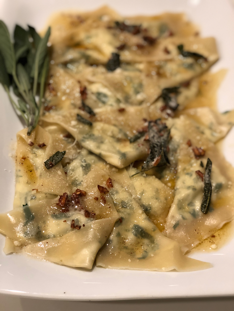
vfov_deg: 33.8
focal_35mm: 57
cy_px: 156
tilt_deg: -53.5
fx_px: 514
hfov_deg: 25.7
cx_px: 117
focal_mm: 6.6
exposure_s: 1/30
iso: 200
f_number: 2.8
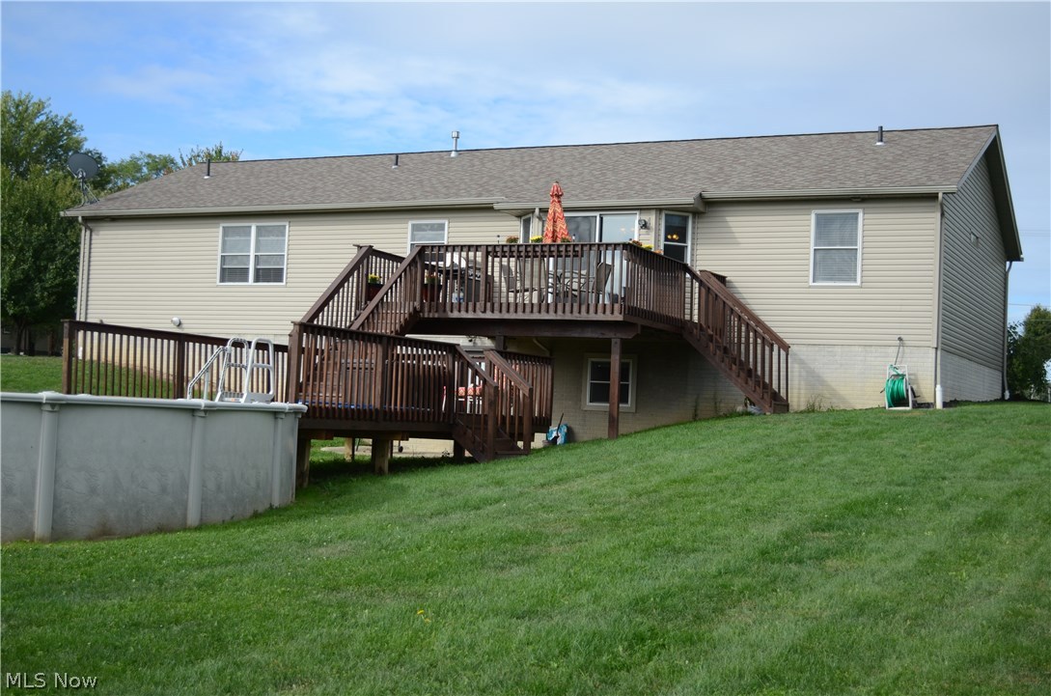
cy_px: 348
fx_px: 1398
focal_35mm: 48
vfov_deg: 27.9
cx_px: 526
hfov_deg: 41.2
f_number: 5
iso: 400
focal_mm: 32
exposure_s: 1/2000
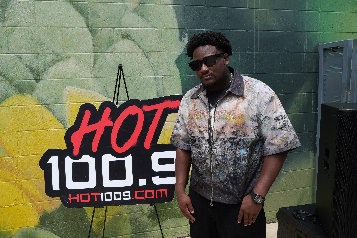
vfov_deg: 43.6
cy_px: 119
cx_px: 178
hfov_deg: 61.9
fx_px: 297
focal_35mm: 30
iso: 100
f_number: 5.6
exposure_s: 1/320
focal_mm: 20
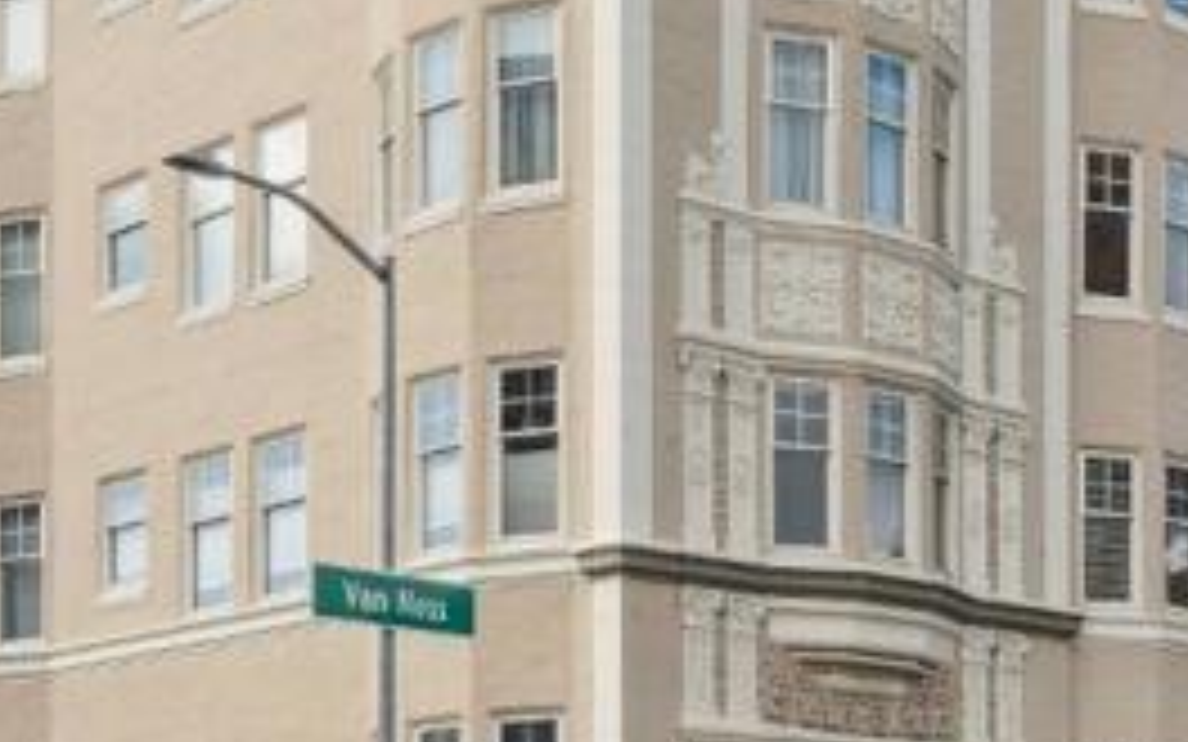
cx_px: 630
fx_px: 2751
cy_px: -65
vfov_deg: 15.0
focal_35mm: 85
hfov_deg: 24.4
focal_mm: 21.5
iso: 125
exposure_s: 1/320
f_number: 8
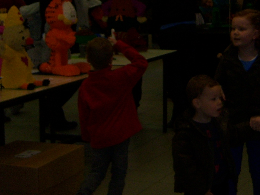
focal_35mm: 118
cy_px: 15
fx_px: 886
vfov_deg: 12.5
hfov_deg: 16.7
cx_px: 125
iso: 80
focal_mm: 7.5
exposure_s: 1/60
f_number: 2.8
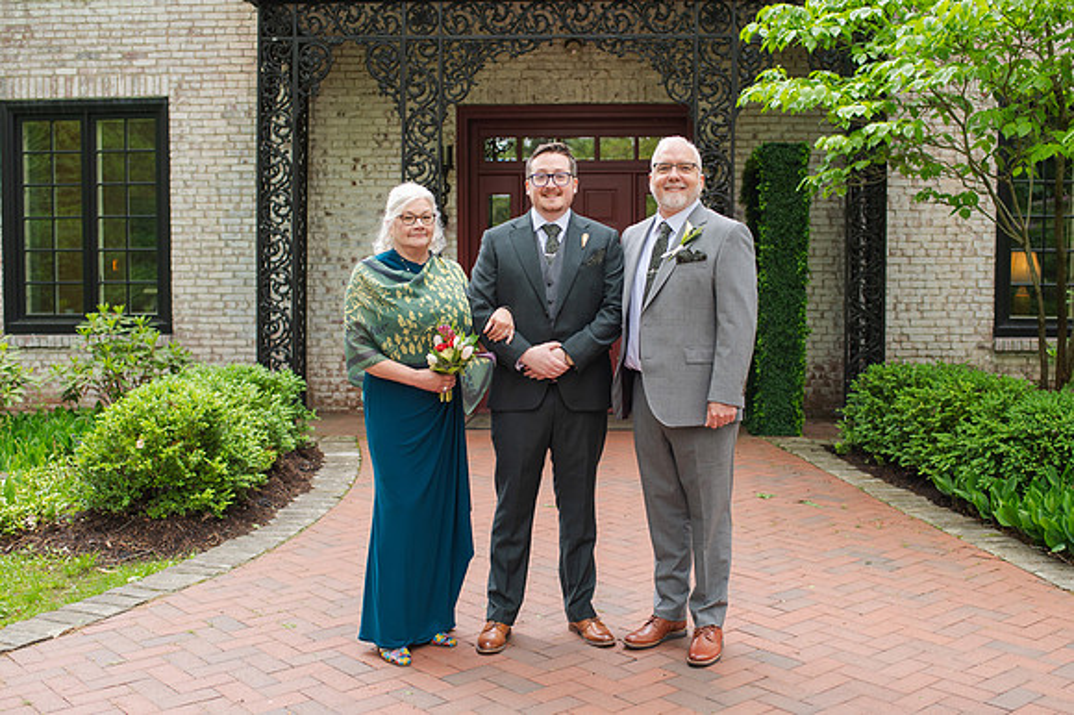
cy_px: 371
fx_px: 1245
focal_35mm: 42
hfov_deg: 46.6
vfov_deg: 32.0
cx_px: 552
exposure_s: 1/320
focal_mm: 35
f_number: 3.2
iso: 250
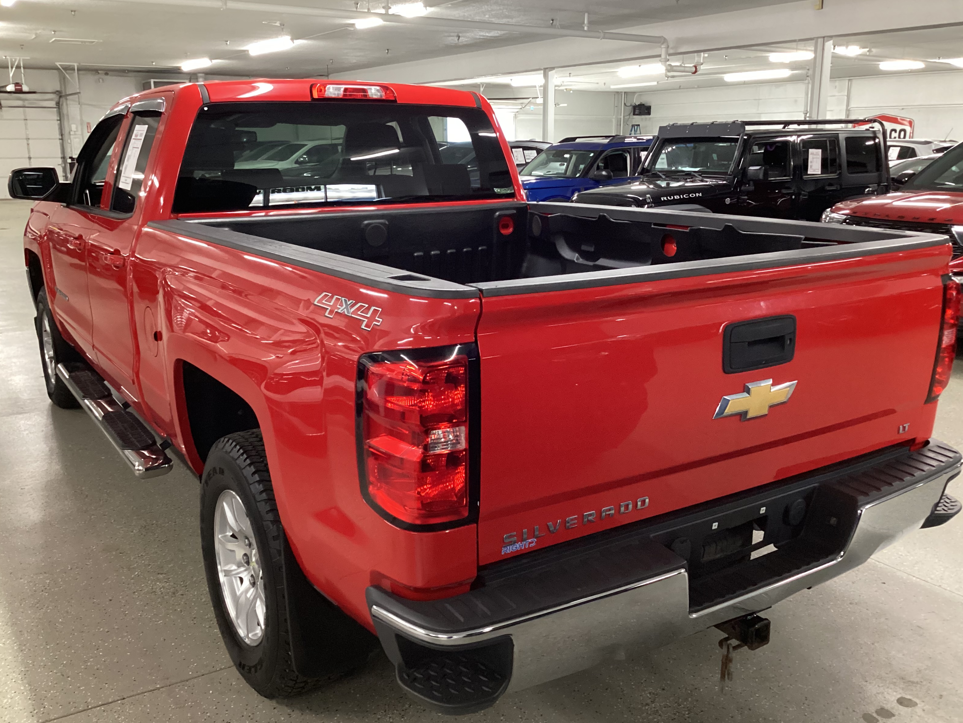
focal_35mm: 32
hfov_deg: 56.8
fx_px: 890
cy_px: 356
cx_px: 474
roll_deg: -0.3
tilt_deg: -14.0
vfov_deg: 44.2
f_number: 2.4
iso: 400
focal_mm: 3.3
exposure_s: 1/40
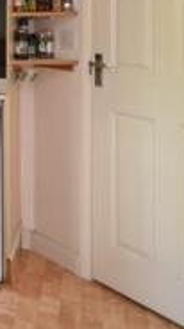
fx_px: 634
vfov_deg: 27.3
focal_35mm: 73
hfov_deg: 12.1
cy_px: -6
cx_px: -295
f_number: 4.8
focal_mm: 13
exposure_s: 1/10
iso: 200
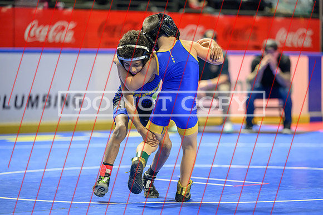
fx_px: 1301
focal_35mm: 145
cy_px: 108
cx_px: 162
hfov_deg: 14.2
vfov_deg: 9.5
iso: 3600
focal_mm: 145
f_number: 2.8
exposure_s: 1/640
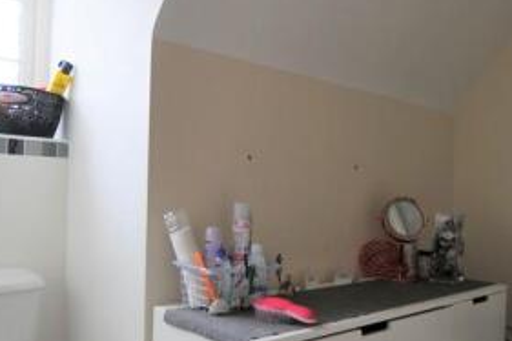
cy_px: 182
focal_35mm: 35
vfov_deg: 37.8
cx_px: 323
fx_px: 497
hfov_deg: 53.8
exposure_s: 1/40
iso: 200
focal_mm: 10
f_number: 3.5
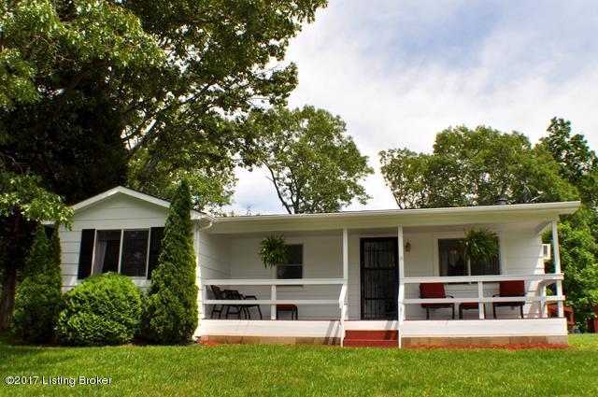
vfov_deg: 34.1
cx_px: 299
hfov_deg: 49.6
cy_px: 198
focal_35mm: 39
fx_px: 647
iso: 200
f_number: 14
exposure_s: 1/200
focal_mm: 26
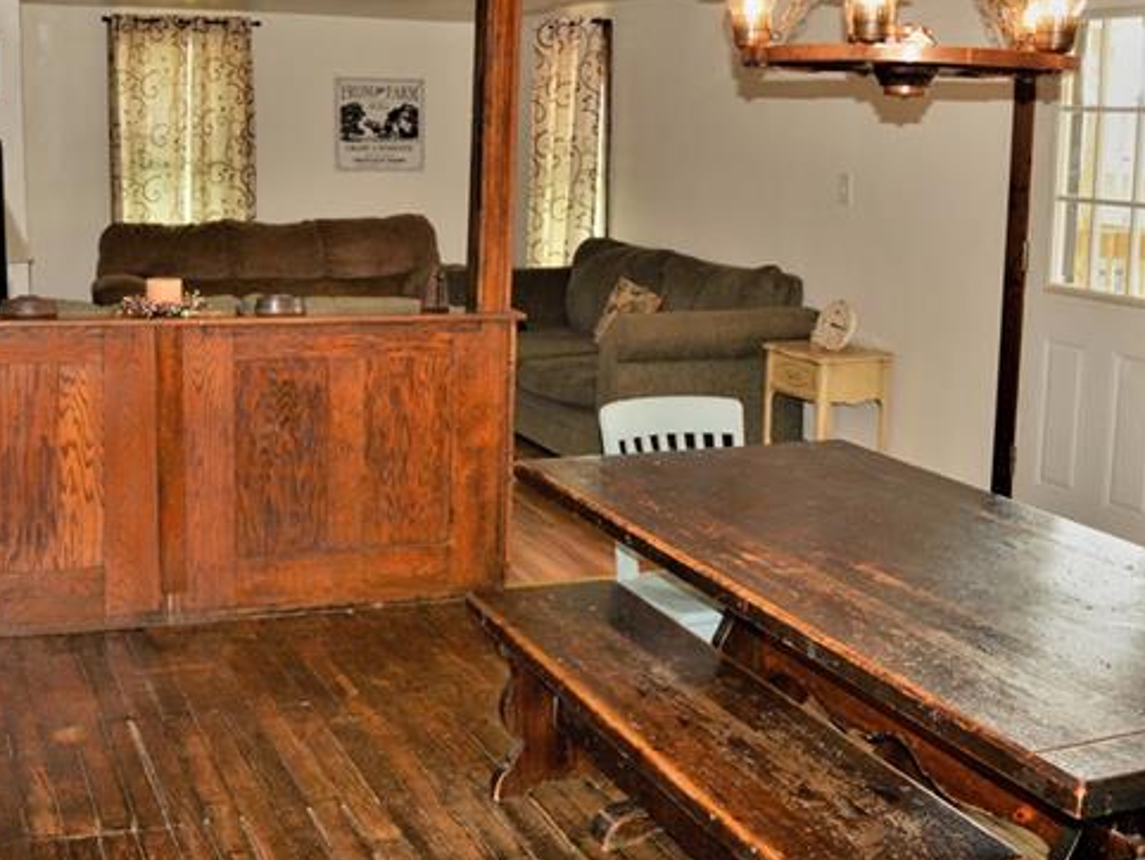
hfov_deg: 43.8
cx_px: 580
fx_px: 1423
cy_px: 393
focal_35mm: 43
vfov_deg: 33.6
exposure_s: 1/60
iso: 400
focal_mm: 18
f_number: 4
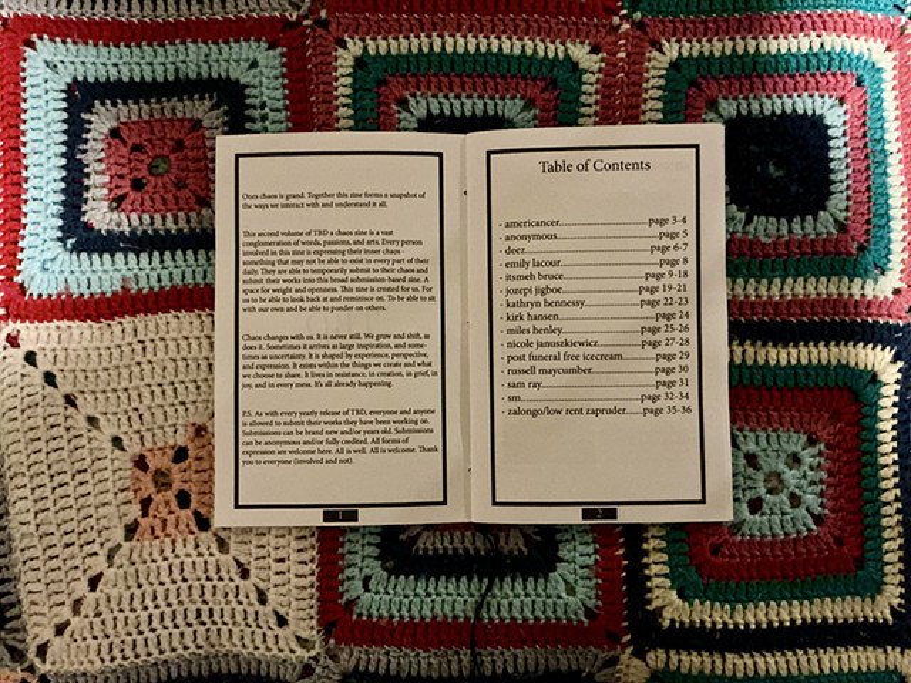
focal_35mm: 29
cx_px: 456
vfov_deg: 48.2
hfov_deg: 61.7
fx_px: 763
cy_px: 342
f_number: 1.8
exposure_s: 1/20
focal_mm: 3
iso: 500
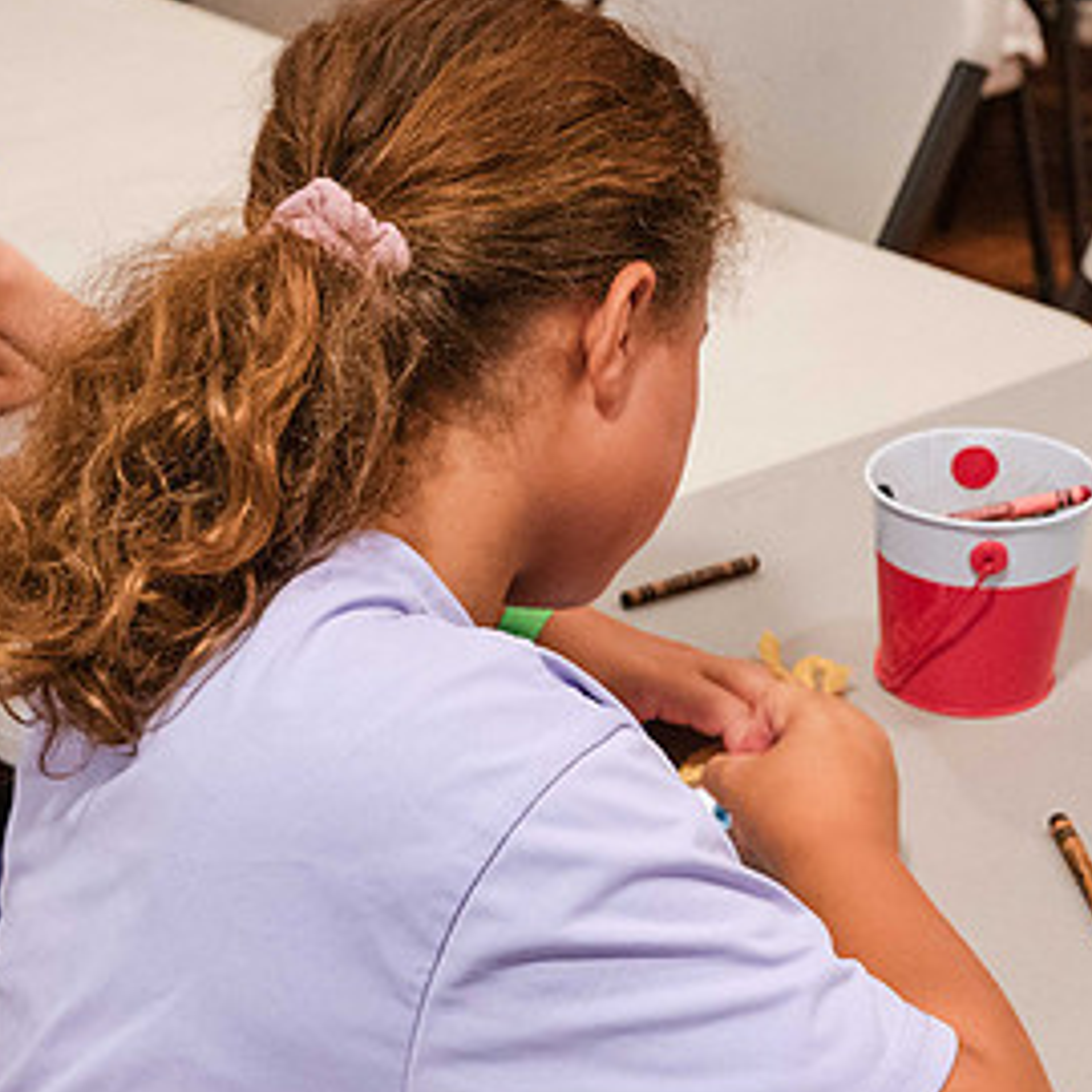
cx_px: 272
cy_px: 701
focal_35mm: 67
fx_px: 2391
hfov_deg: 25.4
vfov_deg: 25.6
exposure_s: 1/160
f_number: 6.3
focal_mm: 35
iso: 6400
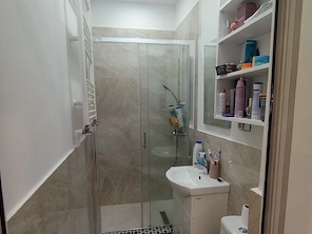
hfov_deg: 73.9
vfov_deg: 58.8
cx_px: 155
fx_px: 207
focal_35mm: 23
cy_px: 128
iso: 181
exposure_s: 1/40.2
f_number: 2.2
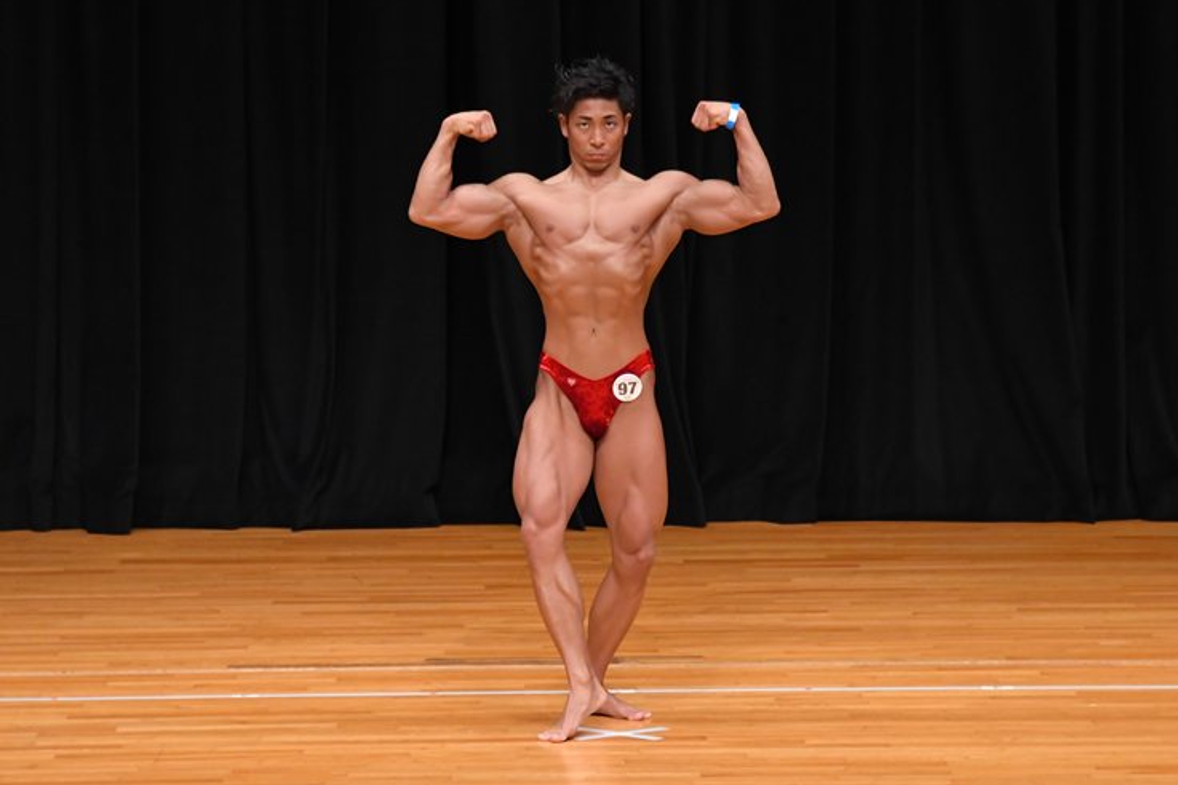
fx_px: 8767
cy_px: 393
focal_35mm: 268
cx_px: 594
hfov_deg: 7.7
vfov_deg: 5.1
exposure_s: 1/400
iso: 3200
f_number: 5.6
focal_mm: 170
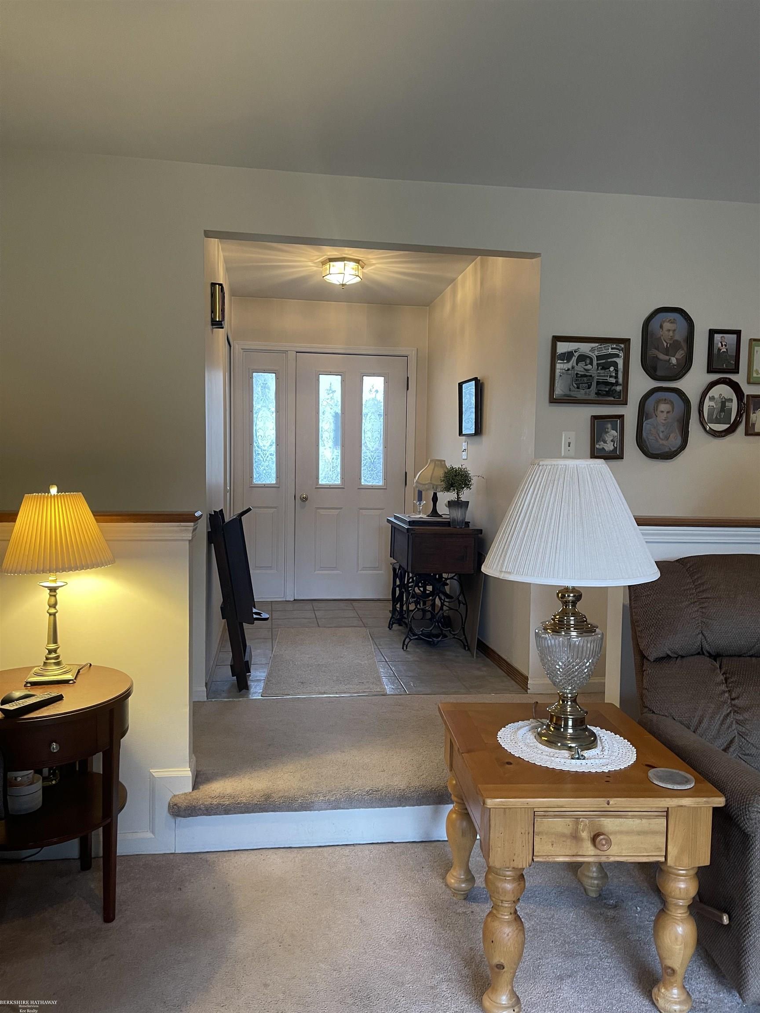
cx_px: 380
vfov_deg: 69.4
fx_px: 732
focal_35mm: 25
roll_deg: -0.7
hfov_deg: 54.9
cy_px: 506
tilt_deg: -3.7
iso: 250
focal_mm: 5.1
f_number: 1.6
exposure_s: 1/60
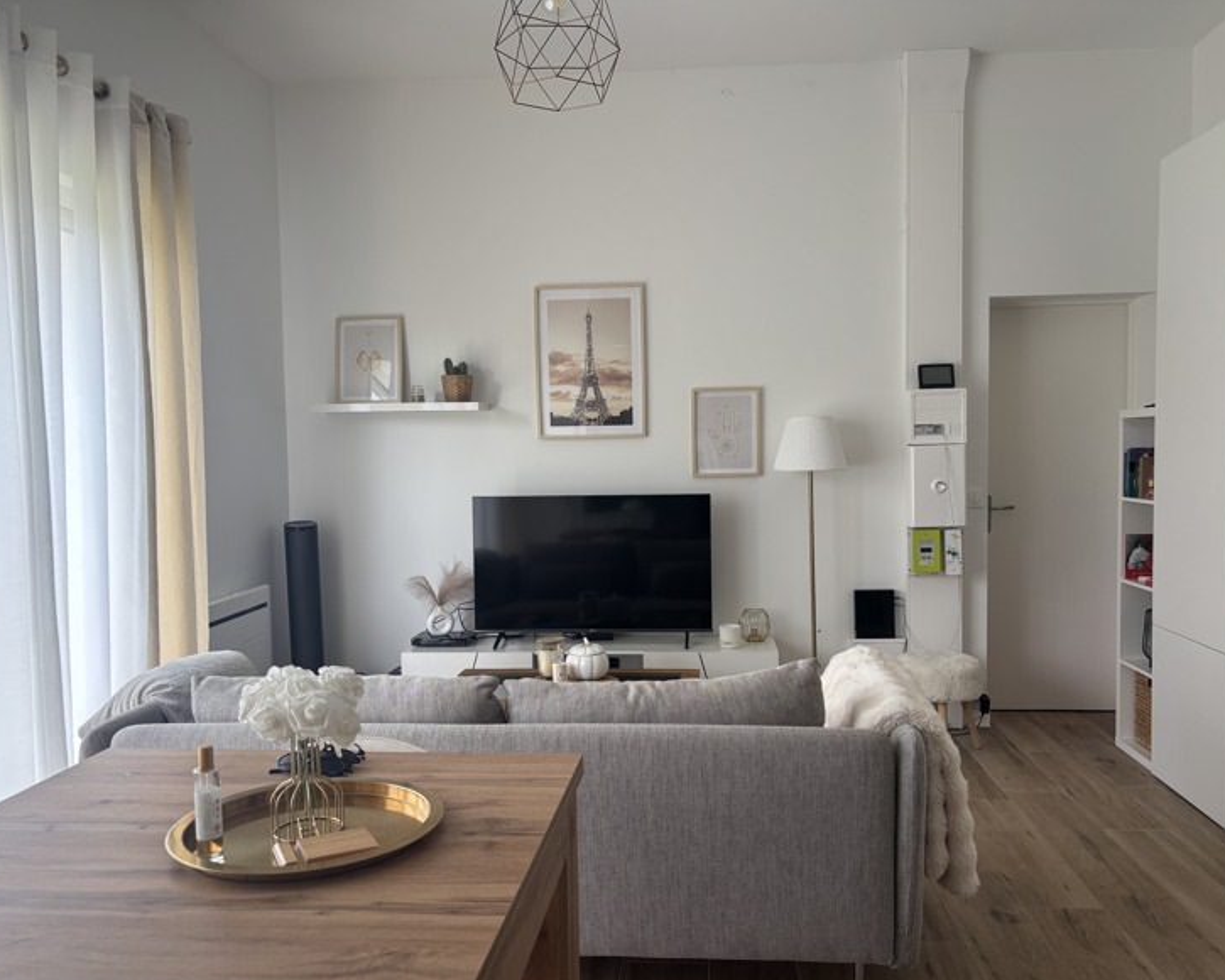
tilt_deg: -3.5
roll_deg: +1.0
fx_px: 1015
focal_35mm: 28
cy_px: 500
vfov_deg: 51.5
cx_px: 627
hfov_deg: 62.2
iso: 64
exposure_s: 1/121
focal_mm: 5.96
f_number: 1.6
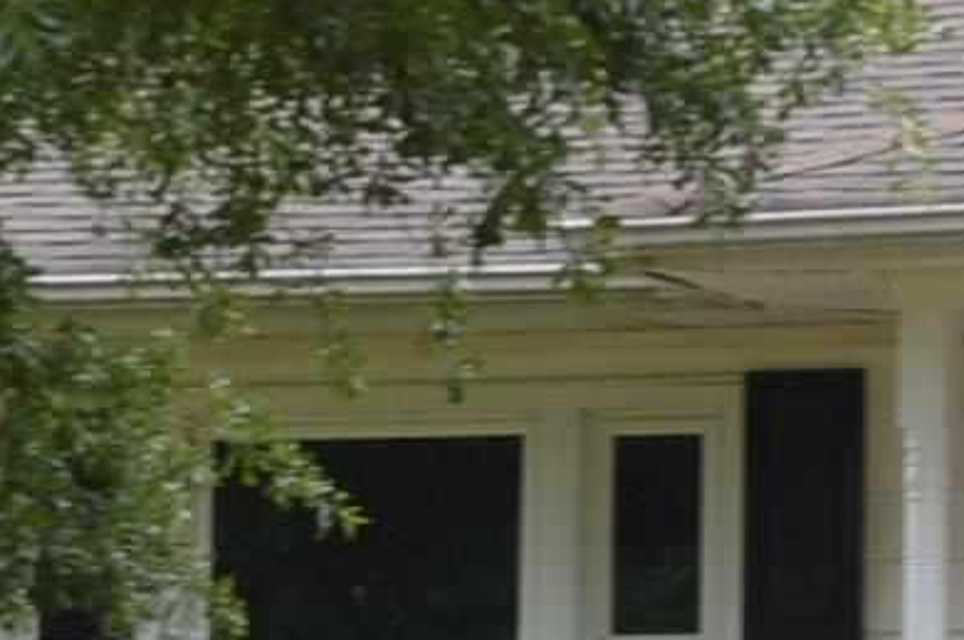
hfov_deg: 5.5
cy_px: 507
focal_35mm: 370
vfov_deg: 3.7
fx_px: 9895
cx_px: 1851
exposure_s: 1/125
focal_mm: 32
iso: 100
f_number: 5.6
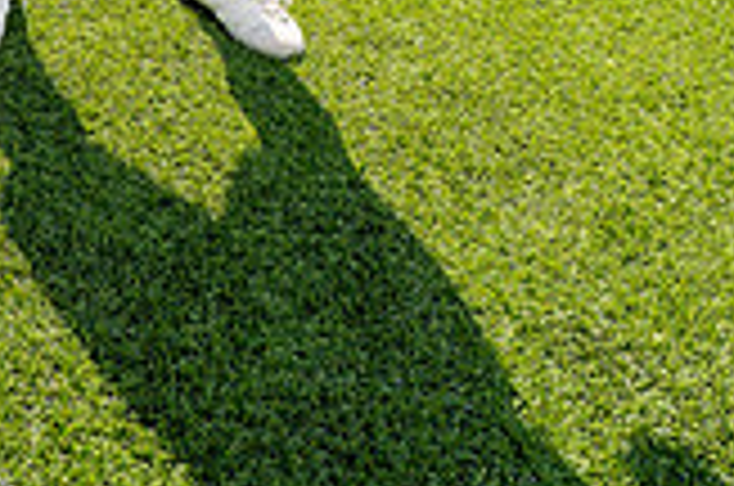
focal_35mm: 72
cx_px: 189
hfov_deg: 27.8
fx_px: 1465
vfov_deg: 15.0
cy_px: -508
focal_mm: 26
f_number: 11
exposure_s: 1/250
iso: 320
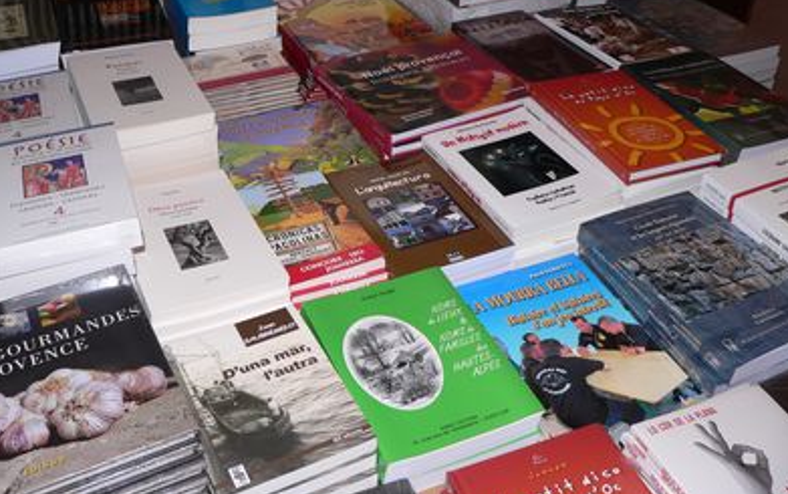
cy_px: 210
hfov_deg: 50.4
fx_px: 838
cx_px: 395
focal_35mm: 39
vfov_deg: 32.8
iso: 100
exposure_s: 1/60
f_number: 2.8
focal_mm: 6
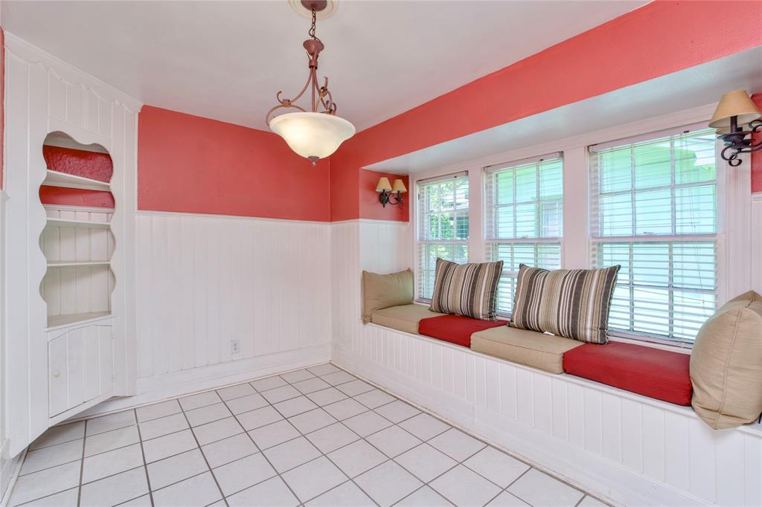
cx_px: 381
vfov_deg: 73.7
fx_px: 339
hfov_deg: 96.8
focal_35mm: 16
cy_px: 254
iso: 100
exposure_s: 1/60
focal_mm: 16
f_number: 5.6
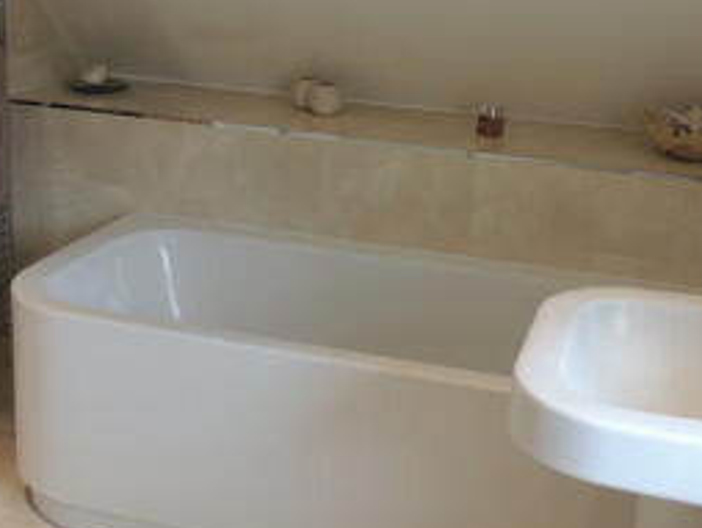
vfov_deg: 26.6
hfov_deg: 34.8
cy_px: 220
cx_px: 300
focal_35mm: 55
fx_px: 1116
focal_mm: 4.3
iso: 100
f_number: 3
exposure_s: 1/40
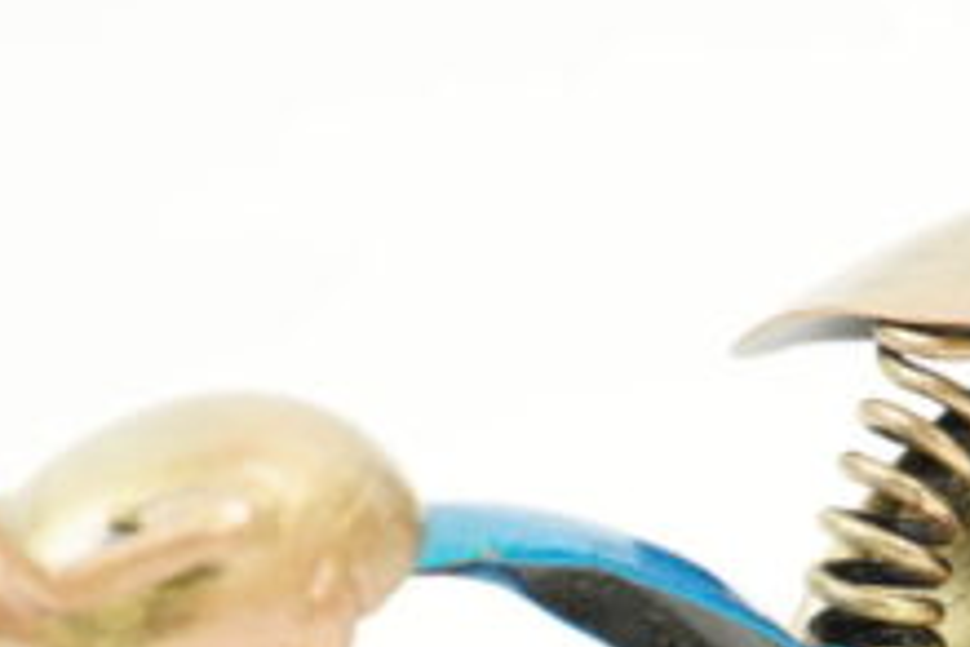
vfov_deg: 3.6
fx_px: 10319
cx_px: 1200
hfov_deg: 5.4
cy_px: 594
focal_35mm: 383
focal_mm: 70
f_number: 6.3
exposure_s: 1/320
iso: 1250
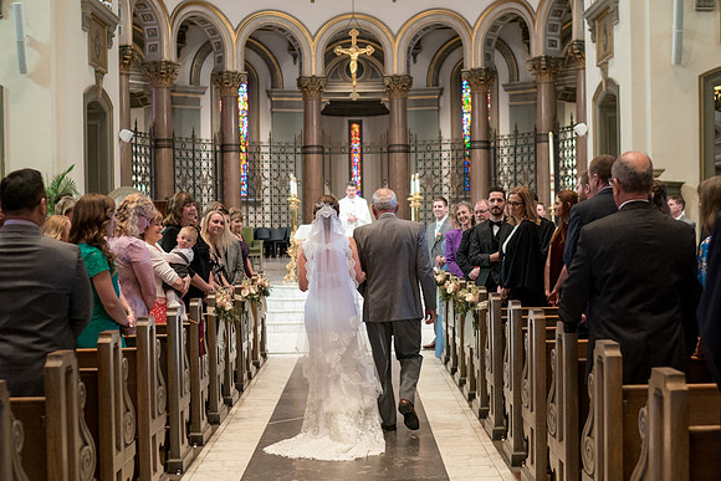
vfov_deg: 25.5
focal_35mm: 53
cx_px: 389
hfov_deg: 37.4
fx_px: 1064
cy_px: 263
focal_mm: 35
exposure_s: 1/200
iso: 2000
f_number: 2
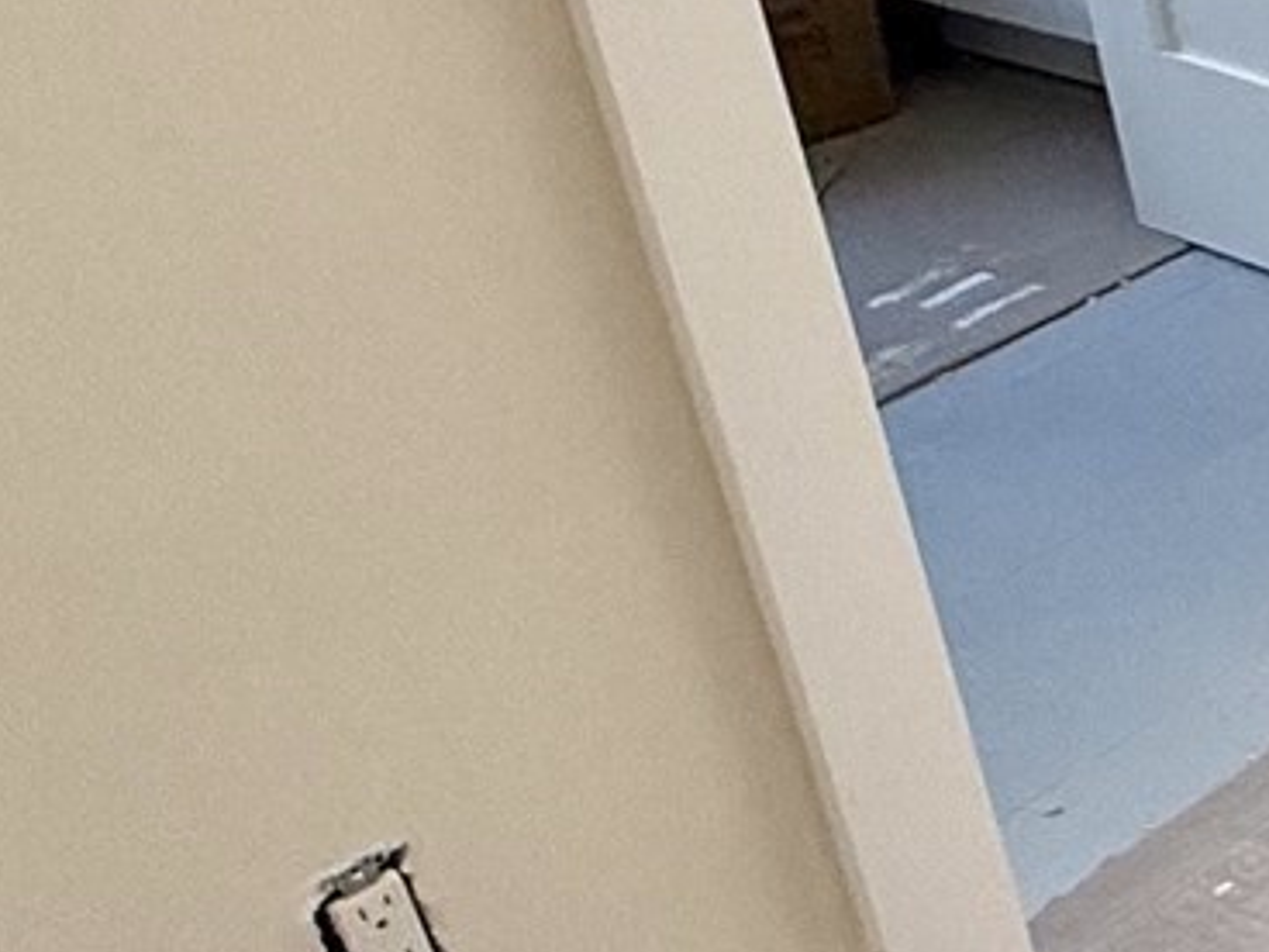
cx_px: 2569
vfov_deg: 18.5
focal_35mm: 78
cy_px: 69
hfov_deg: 17.5
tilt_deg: -24.6
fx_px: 2859
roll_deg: +0.1
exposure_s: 1/128
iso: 64
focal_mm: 2.22
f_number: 2.2
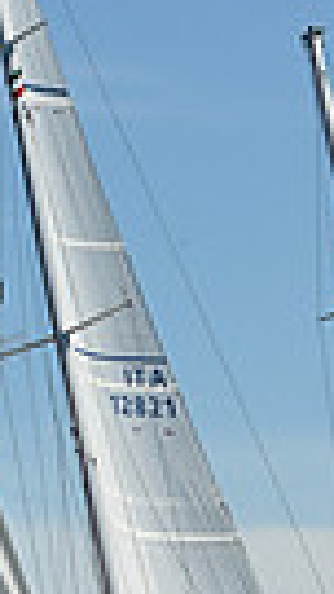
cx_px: 257
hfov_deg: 3.2
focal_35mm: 383
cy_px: 576
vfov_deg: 5.6
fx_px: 6026
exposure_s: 1/2000
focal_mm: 85
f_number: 9
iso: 320
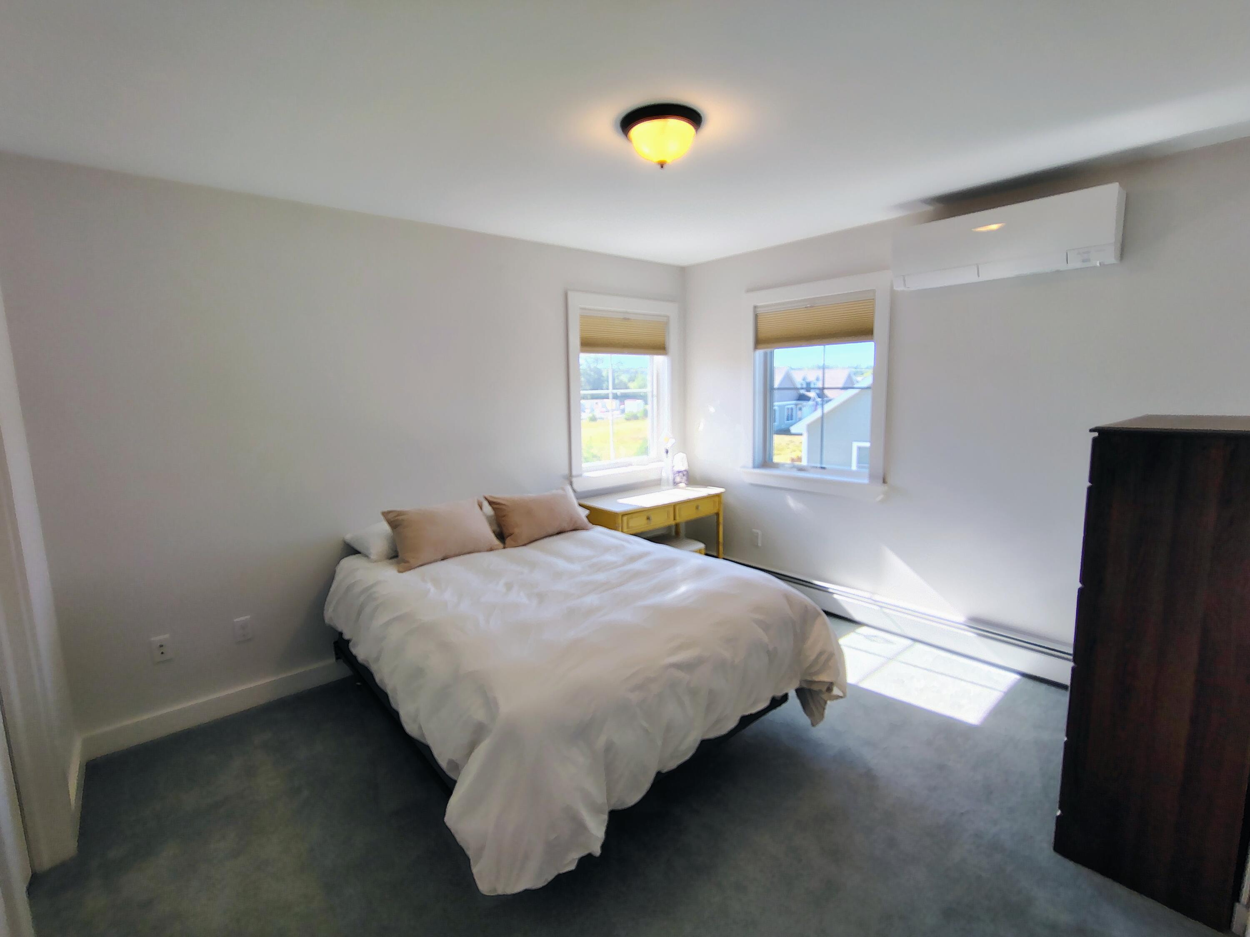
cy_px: 468
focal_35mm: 16
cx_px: 625
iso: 200
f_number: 2.2
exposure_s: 1/120
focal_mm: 2.13
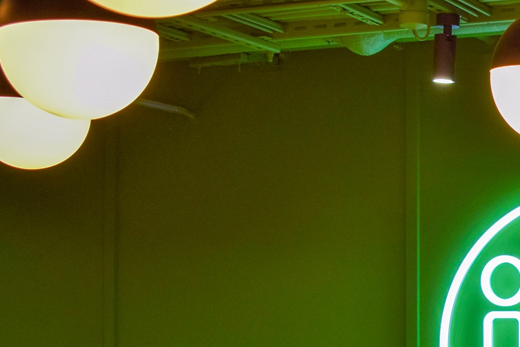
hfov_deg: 20.2
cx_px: 615
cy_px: 319
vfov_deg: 14.2
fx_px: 1372
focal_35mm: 95
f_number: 4.5
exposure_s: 1/80
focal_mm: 24
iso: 400
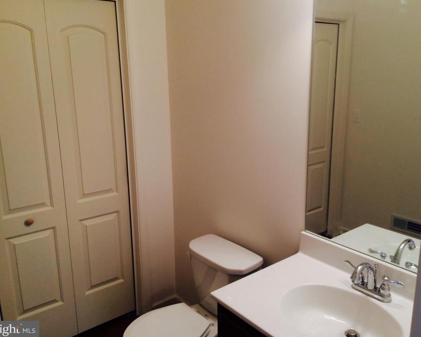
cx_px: 213
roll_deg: +1.7
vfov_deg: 47.1
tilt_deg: -16.1
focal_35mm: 31
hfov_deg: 57.2
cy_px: 166
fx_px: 386
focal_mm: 4.15
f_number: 2.2
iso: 50
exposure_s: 1/30
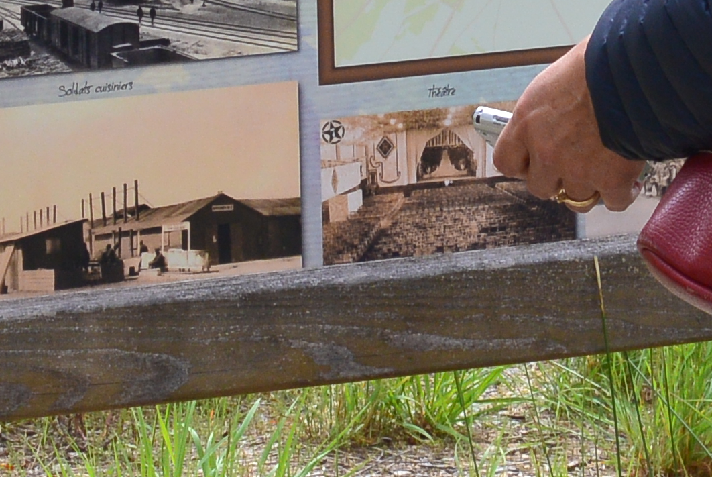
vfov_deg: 6.0
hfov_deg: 9.1
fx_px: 4475
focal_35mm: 226
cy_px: -382
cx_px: 413
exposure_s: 1/125
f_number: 5.3
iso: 200
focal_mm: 23.1
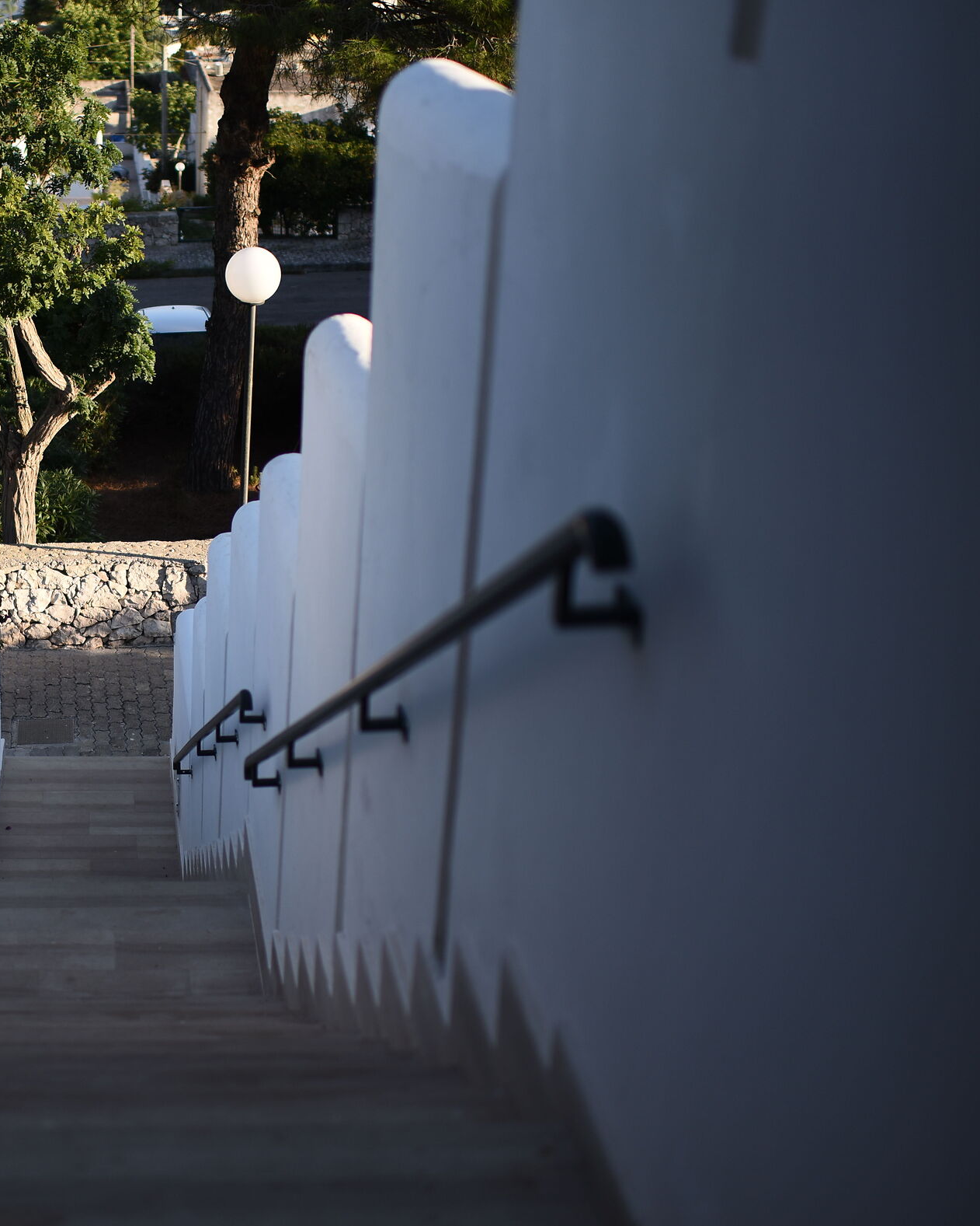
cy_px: 604
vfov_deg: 37.3
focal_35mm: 50
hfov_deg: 28.8
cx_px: 62
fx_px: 1812
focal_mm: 35
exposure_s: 1/4000
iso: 125
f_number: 1.4
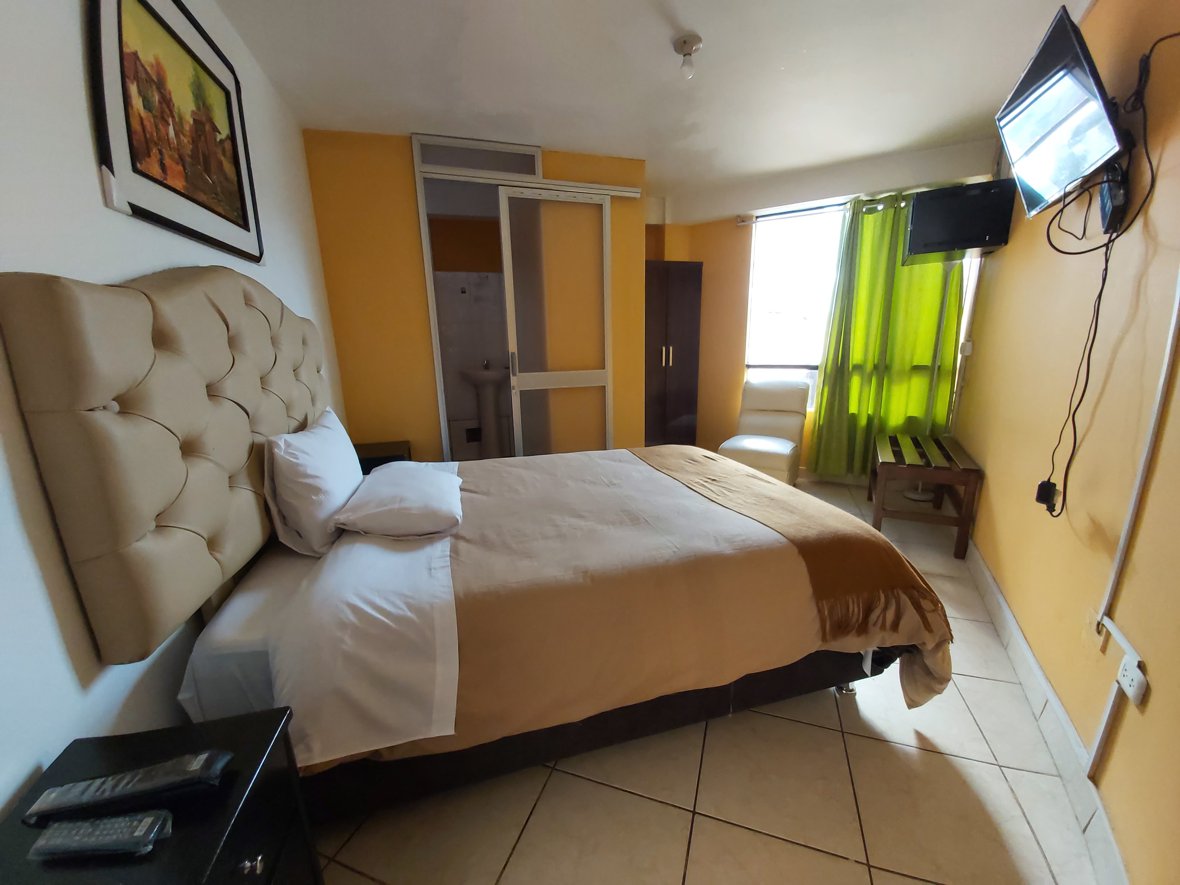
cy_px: 442
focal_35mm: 13
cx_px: 590
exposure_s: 1/50
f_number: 2.2
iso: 125
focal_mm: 1.42
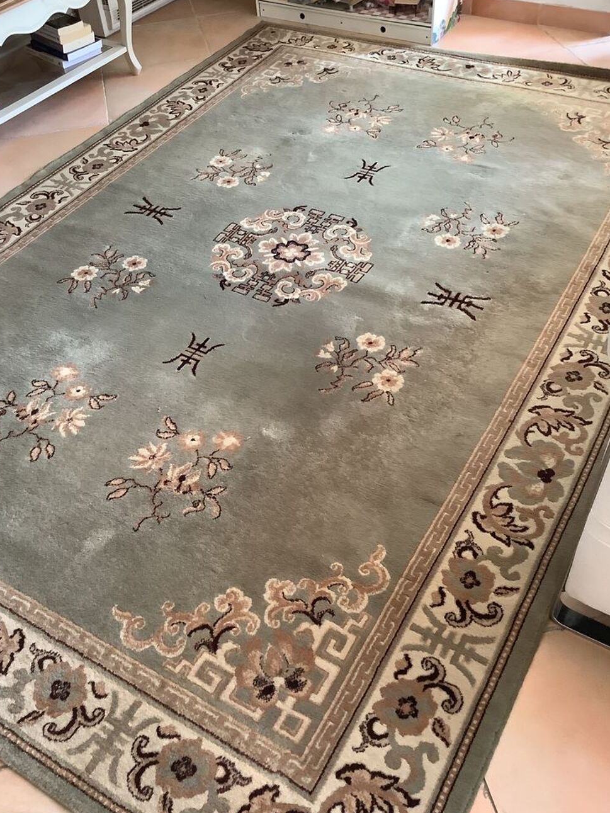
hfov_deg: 44.2
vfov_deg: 56.8
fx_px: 751
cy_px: 405
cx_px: 297
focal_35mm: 32
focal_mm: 3.3
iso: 250
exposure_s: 1/60
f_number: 2.4
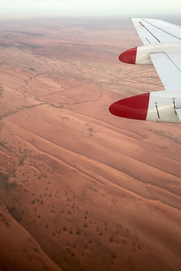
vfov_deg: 61.9
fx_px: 226
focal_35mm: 30
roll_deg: +0.0
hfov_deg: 43.6
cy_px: 138
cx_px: 85
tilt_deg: -29.1
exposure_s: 1/392
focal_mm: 3.99
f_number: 1.8
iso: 20
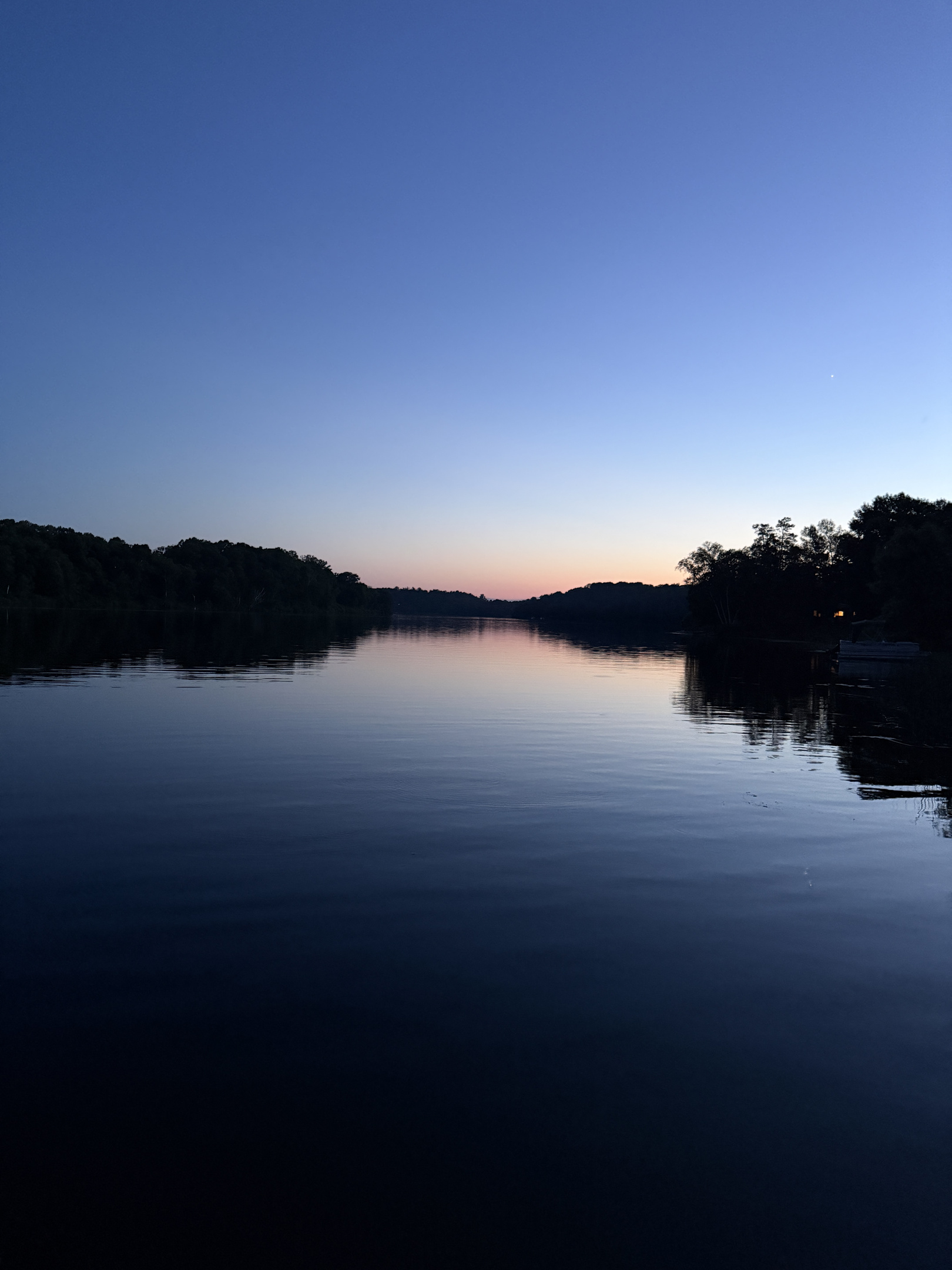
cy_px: 635
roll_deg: -2.2
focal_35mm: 24
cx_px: 476
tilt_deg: -2.7
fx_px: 880
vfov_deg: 71.6
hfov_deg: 56.8
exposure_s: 1/40
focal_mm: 6.76
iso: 1000
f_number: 1.78
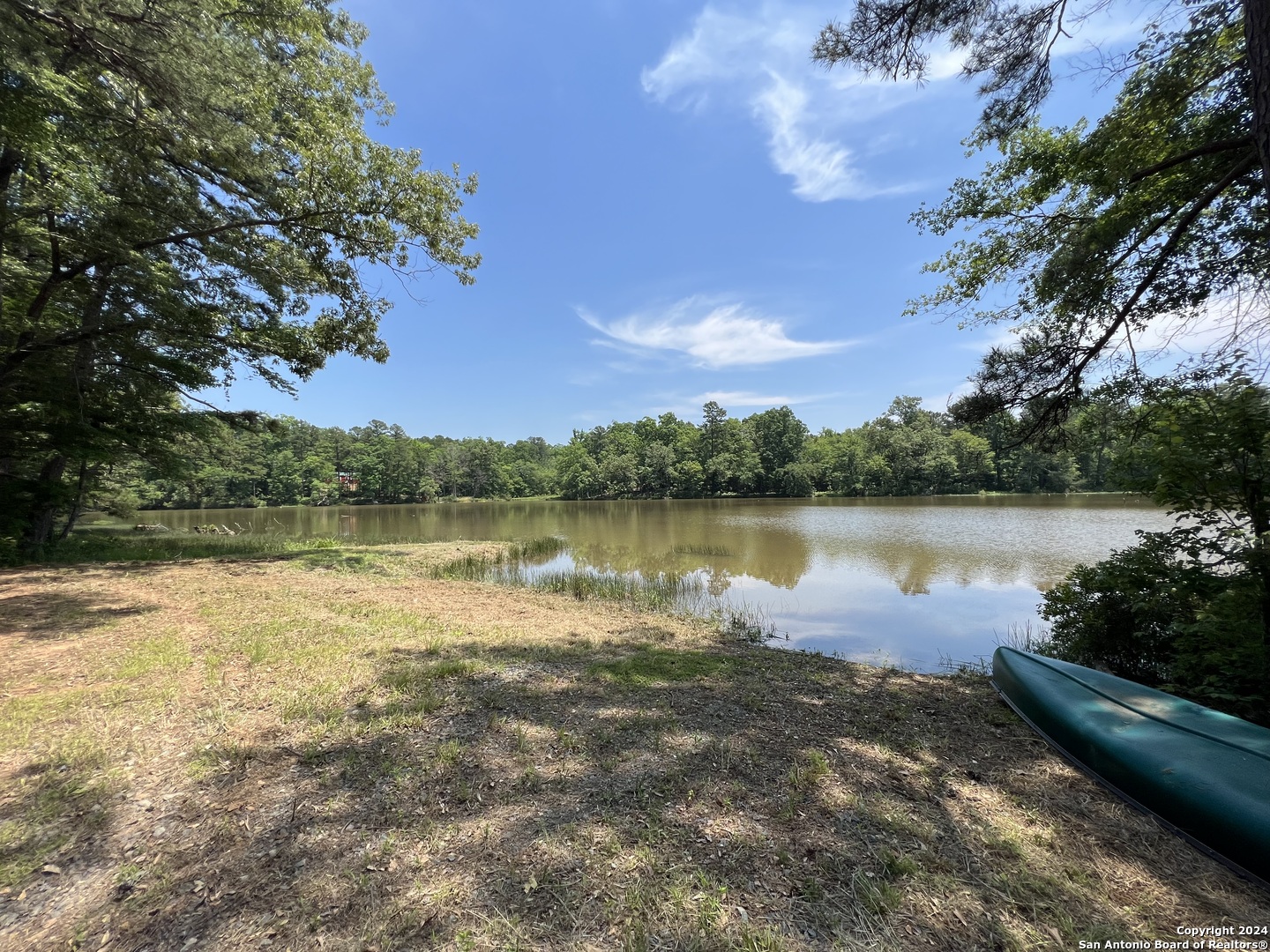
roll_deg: +1.1
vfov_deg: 89.9
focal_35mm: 13
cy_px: 476
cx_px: 635
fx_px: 477
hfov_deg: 106.2
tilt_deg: +1.6
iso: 32
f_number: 1.8
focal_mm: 1.57
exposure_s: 1/1553
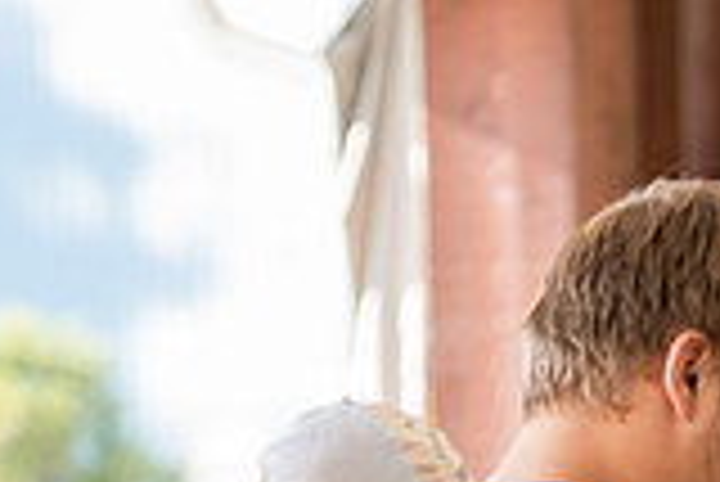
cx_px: 1071
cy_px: 831
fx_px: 7407
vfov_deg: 3.7
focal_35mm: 370
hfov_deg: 5.5
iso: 400
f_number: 3.2
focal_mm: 102
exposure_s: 1/320
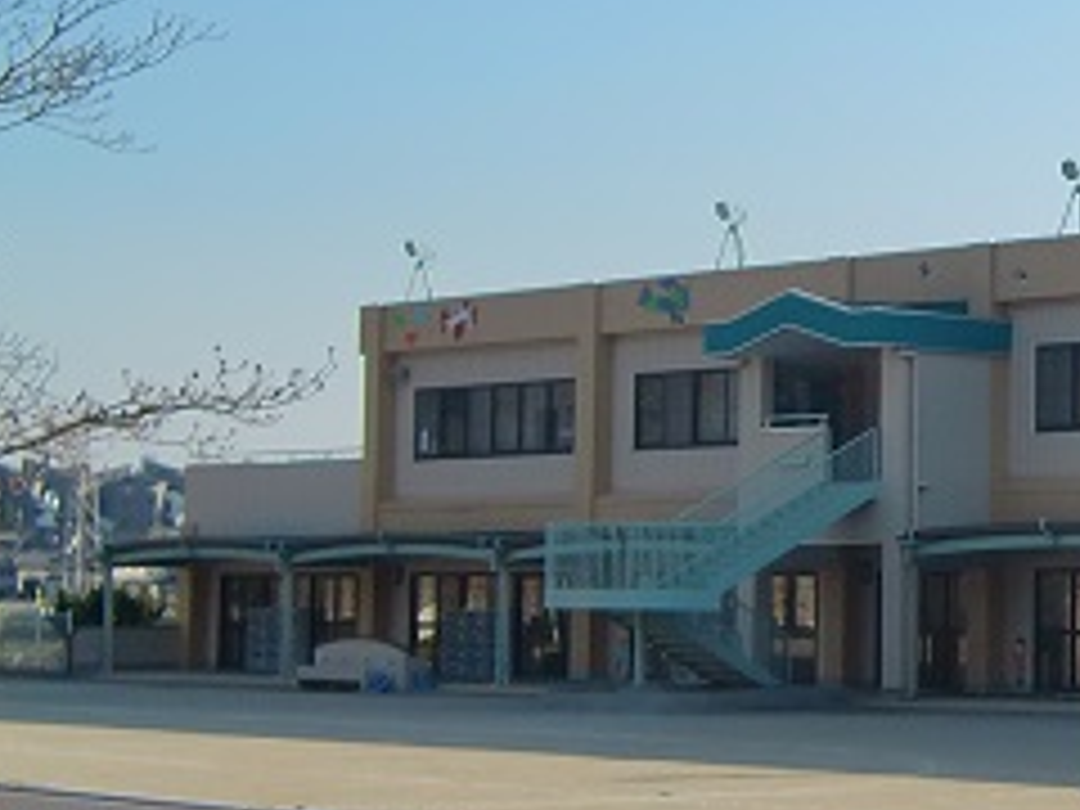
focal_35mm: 99
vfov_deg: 14.9
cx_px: 1386
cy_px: 324
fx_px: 3089
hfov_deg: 18.5
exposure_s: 1/200
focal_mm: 5.8
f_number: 7.2
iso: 64
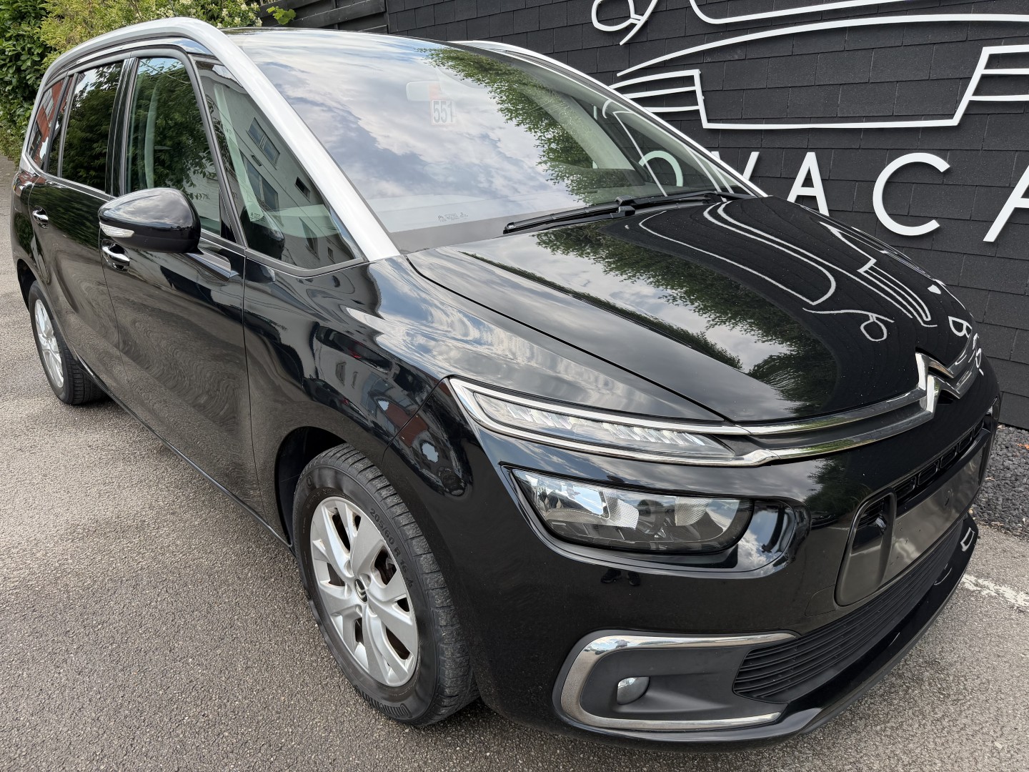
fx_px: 713
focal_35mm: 24
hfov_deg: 71.6
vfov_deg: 56.8
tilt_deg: -18.7
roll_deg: +1.4
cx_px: 514
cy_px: 386
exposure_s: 1/1230
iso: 100
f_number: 1.78
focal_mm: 6.76
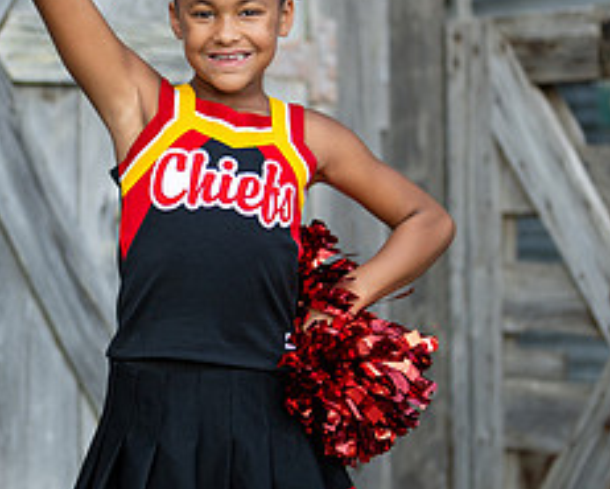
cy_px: 197
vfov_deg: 11.5
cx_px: 224
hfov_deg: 14.3
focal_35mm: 134
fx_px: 2420
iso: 125
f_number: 1.2
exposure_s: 1/2000
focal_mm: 50
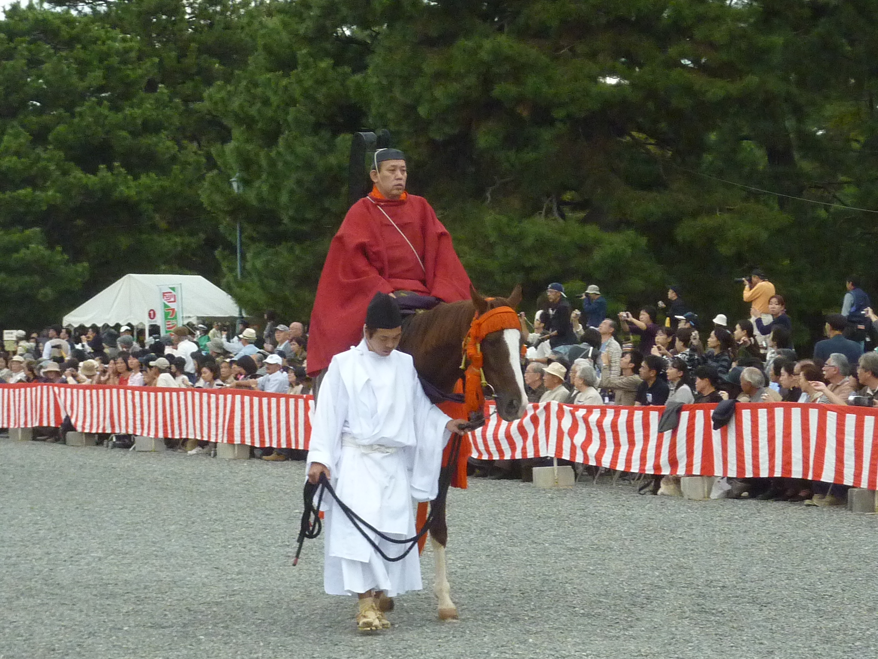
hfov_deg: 15.1
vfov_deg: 11.3
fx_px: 3323
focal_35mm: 131
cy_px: 330
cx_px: 439
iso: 320
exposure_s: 1/320
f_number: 4.1
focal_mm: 11.9
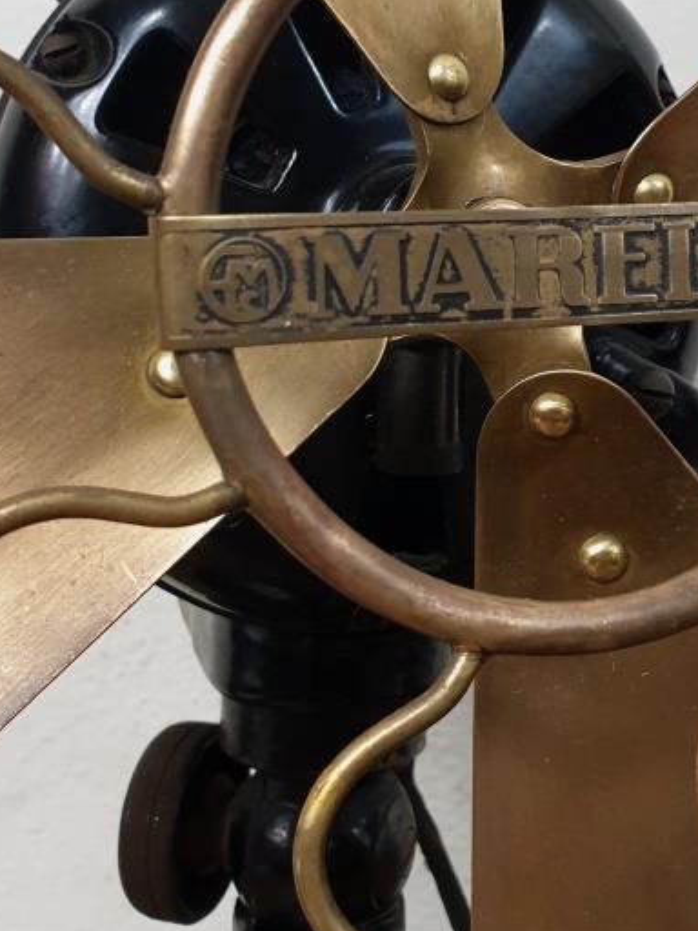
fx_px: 1398
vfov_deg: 36.1
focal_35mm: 52
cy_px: 255
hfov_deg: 27.7
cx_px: 511
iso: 320
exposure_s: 1/33
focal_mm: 4.3
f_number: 2.4
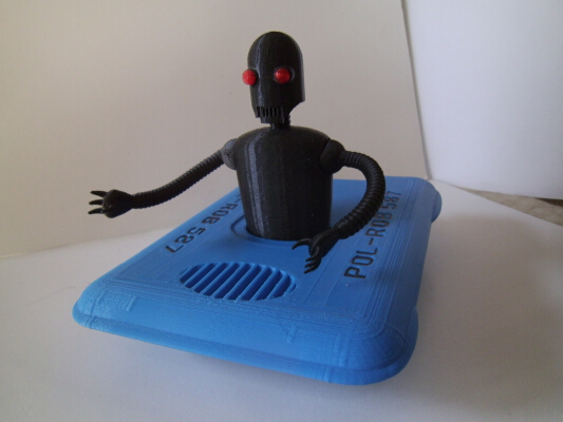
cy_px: 211
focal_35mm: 26
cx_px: 282
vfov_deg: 53.1
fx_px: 423
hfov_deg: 67.3
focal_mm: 4.5
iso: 100
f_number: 3.3
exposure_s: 1/30
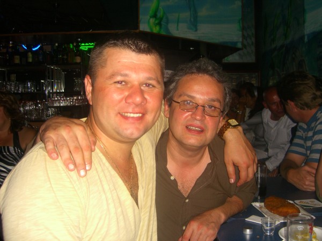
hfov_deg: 49.0
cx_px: 161
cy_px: 120
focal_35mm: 38
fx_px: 353
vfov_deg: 37.7
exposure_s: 1/60
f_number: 2.8
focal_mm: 7.9
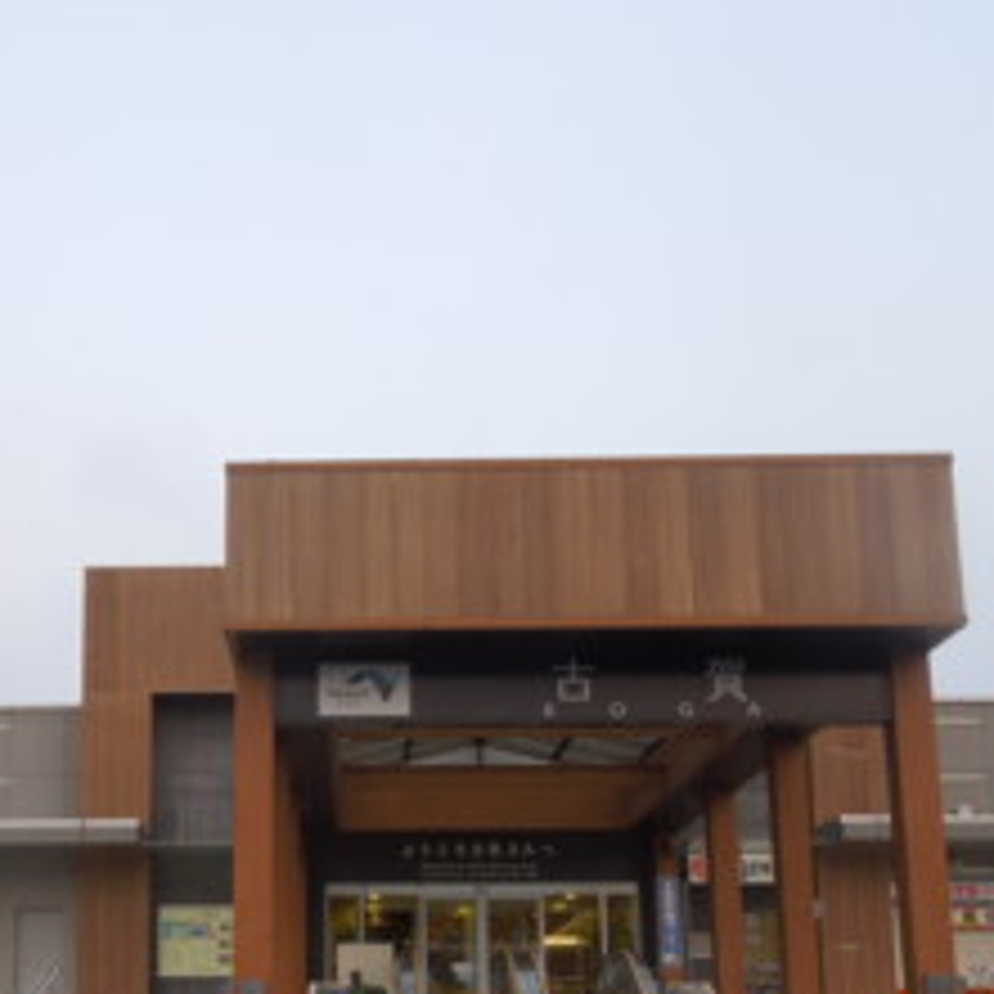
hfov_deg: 36.9
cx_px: 283
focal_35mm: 45
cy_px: 742
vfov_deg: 36.7
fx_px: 1462
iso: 100
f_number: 3.3
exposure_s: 1/50
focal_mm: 4.5
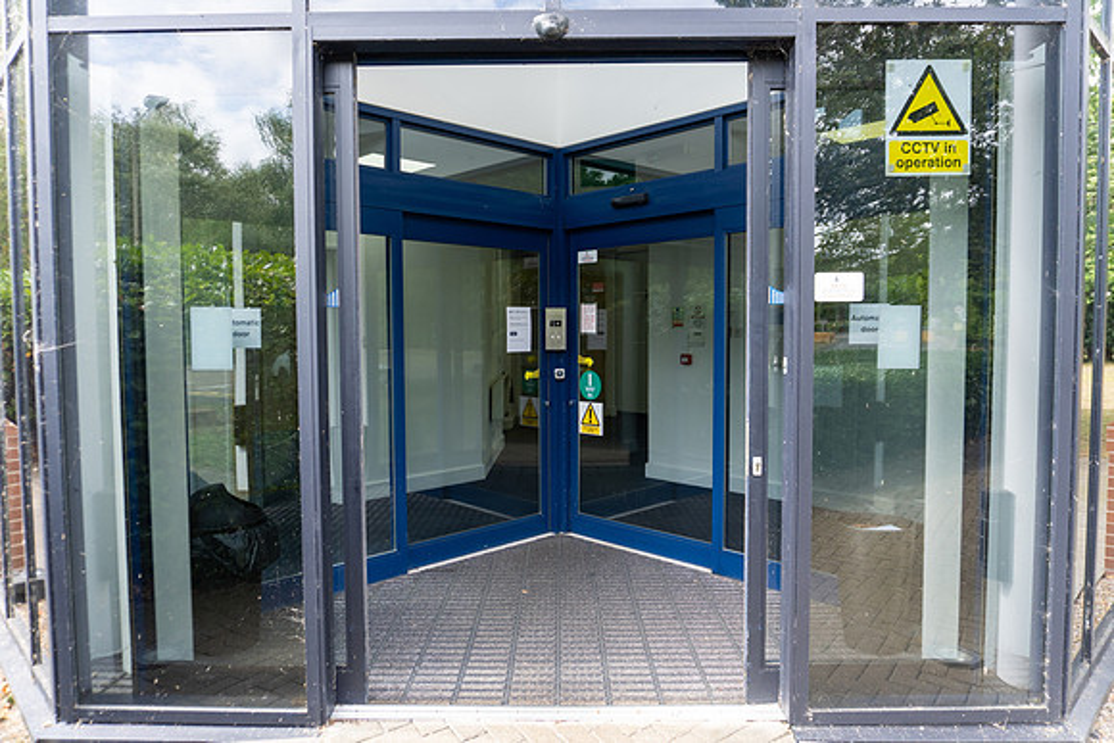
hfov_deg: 73.7
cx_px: 557
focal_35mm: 24
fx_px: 743
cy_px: 372
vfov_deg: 53.2
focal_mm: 16
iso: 320
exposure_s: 1/160
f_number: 4
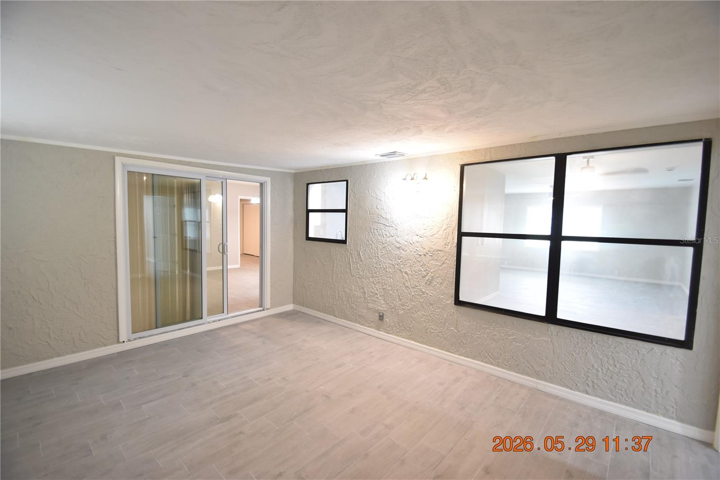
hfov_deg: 100.4
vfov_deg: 77.3
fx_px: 300
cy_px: 240
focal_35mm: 15
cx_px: 360
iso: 800
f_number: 3.5
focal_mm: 10
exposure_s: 1/20
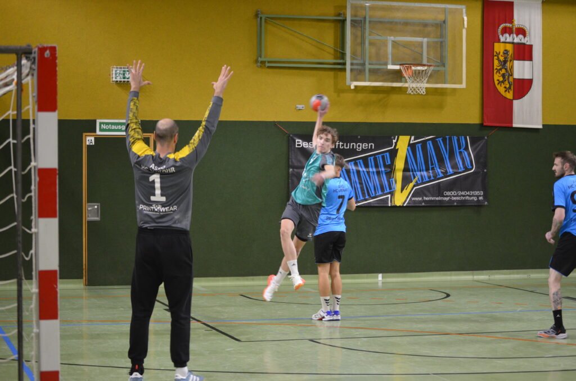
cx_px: 288
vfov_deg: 16.5
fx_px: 1317
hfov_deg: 24.7
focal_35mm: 82
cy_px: 190
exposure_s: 1/160
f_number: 4
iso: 1600
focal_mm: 55
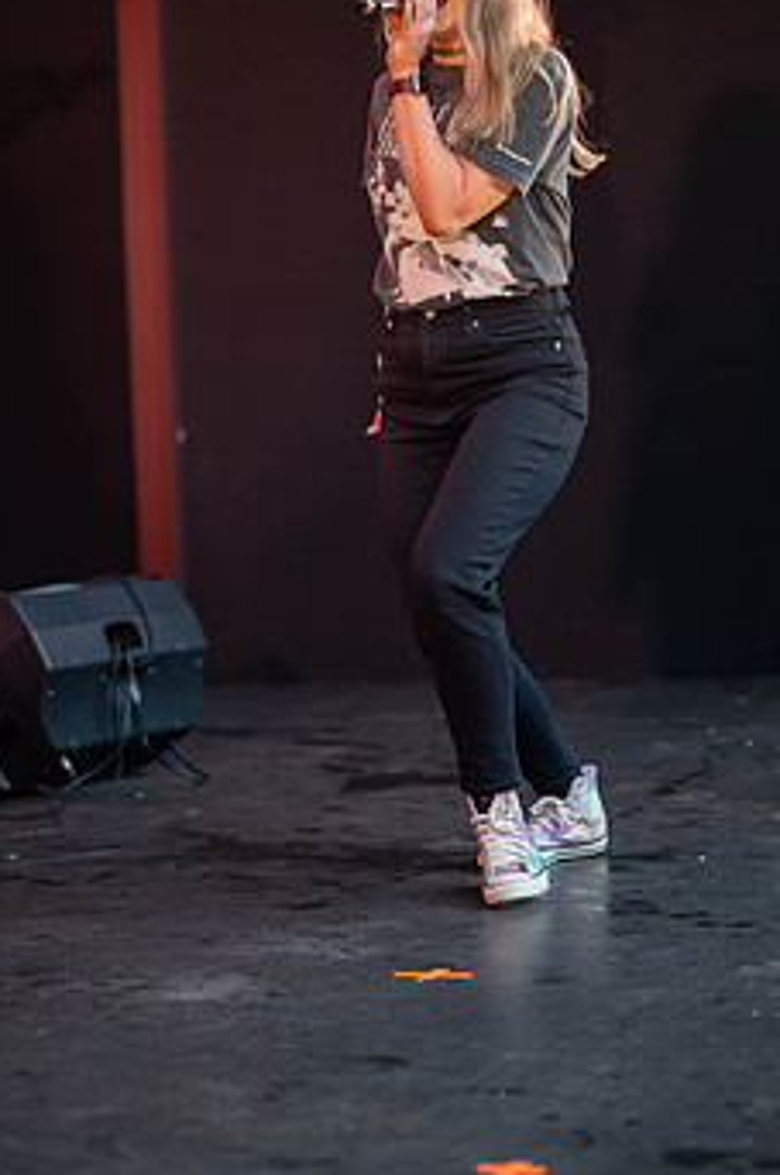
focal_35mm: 112
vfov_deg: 18.3
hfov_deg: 12.2
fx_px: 3651
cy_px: 474
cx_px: 387
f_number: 1.8
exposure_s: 1/200
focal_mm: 85
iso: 140
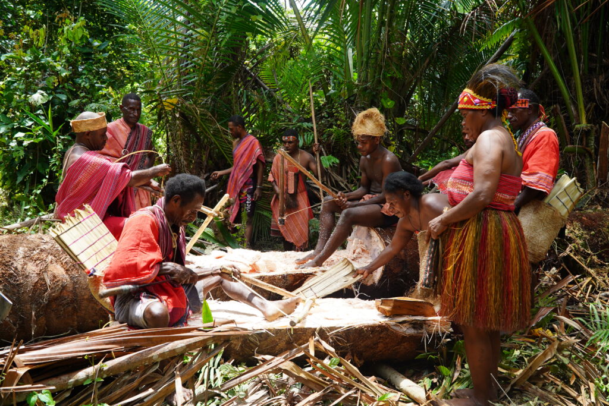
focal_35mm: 30
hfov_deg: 61.9
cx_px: 304
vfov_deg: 43.6
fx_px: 508
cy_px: 203
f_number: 6.3
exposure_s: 1/100
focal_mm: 20
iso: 100
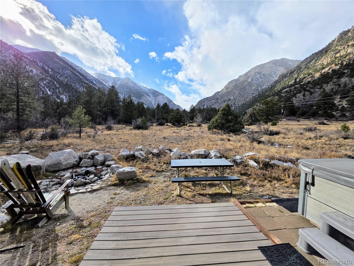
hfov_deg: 106.2
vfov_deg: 89.9
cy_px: 133
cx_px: 177
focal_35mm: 13
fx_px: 133
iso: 40
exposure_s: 1/2874
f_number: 1.9
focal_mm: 2.2
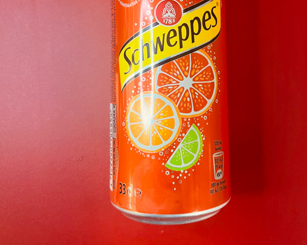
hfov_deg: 45.7
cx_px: 176
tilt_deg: -84.4
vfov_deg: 36.3
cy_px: 57
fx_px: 363
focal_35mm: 40
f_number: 1.6
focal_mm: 4.2
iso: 500
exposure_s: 1/50
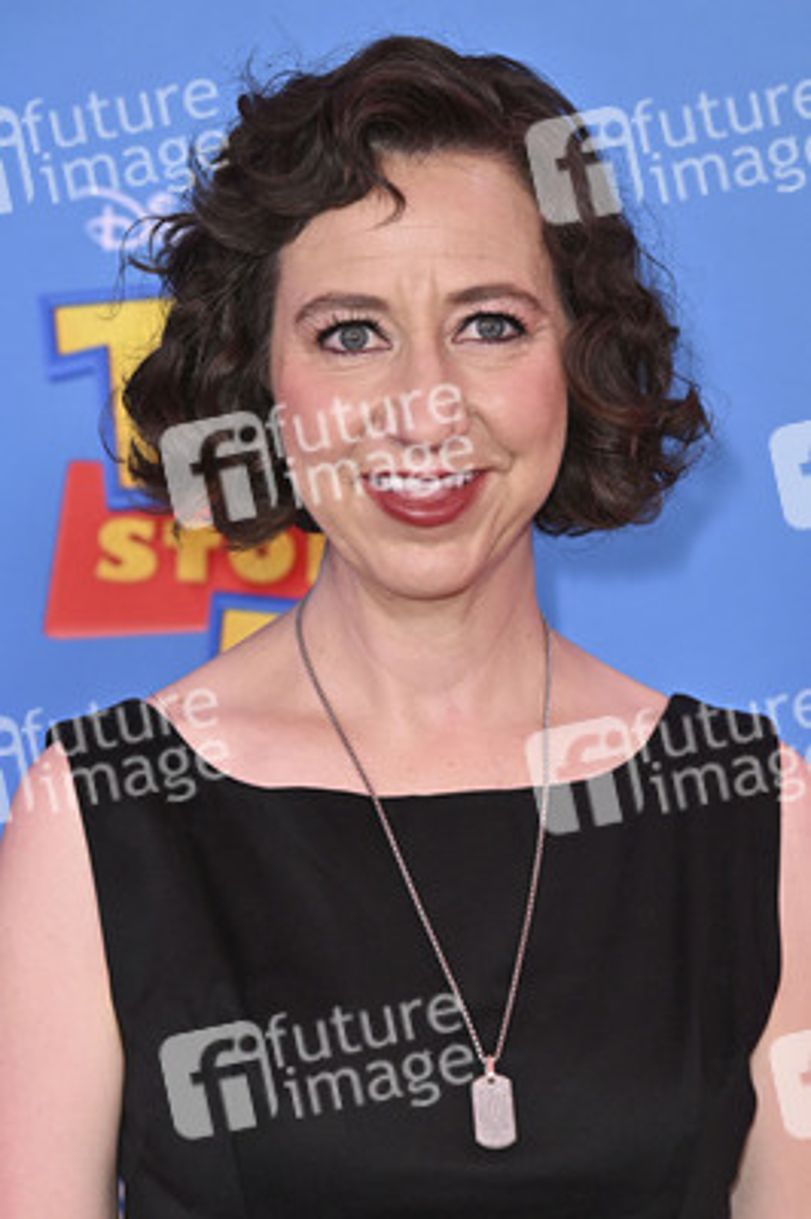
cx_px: 406
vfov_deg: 16.3
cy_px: 610
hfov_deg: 10.9
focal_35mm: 126
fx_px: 4265
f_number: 6.3
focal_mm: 126
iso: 1250
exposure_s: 1/250
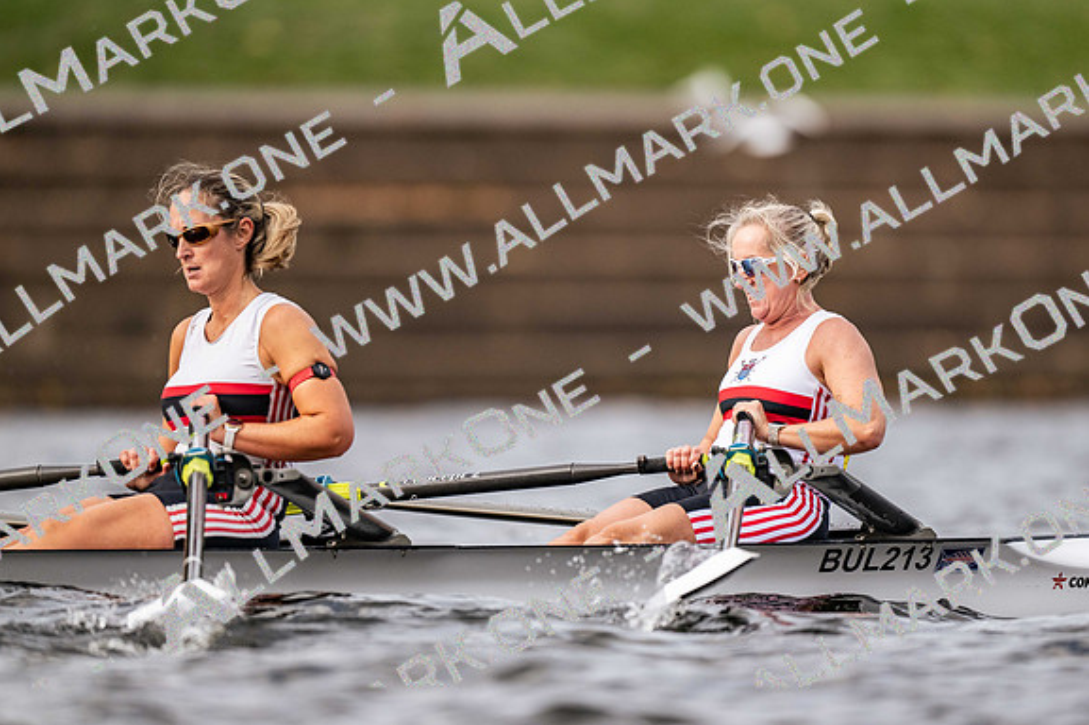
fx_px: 18260
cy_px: 363
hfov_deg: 3.4
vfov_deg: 2.3
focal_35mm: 604
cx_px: 544
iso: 720
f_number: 4
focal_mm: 600
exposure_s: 1/2500
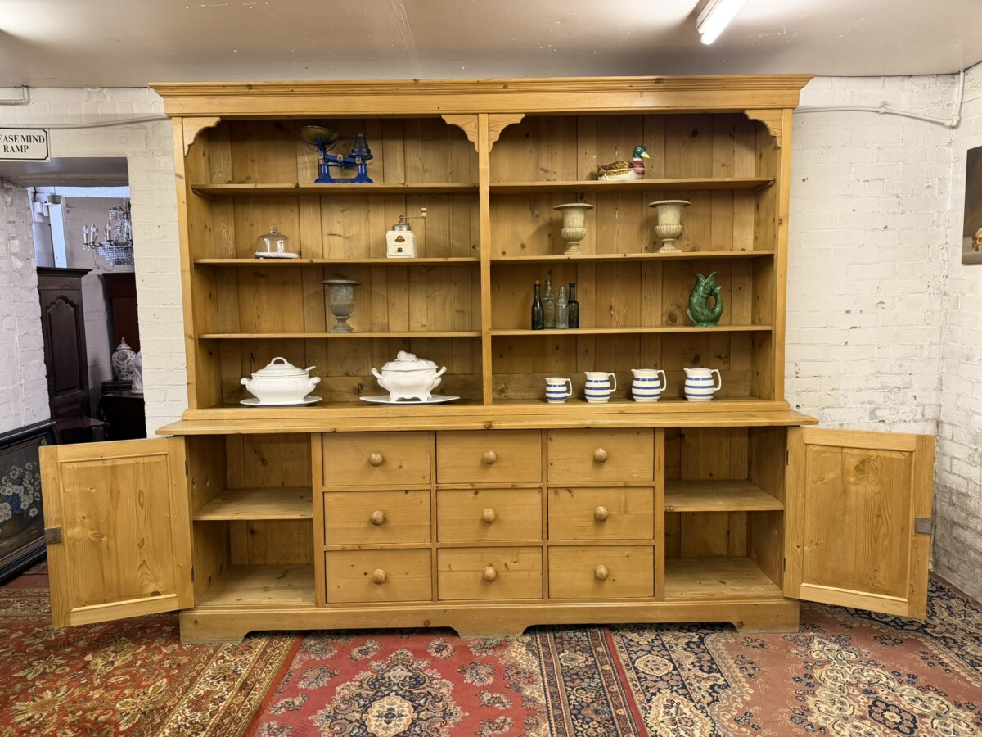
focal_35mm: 24
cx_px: 491
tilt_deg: -6.8
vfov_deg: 56.8
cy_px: 368
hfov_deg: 71.6
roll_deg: +1.8
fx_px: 681
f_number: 1.78
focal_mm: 6.76
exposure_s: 1/50
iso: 200
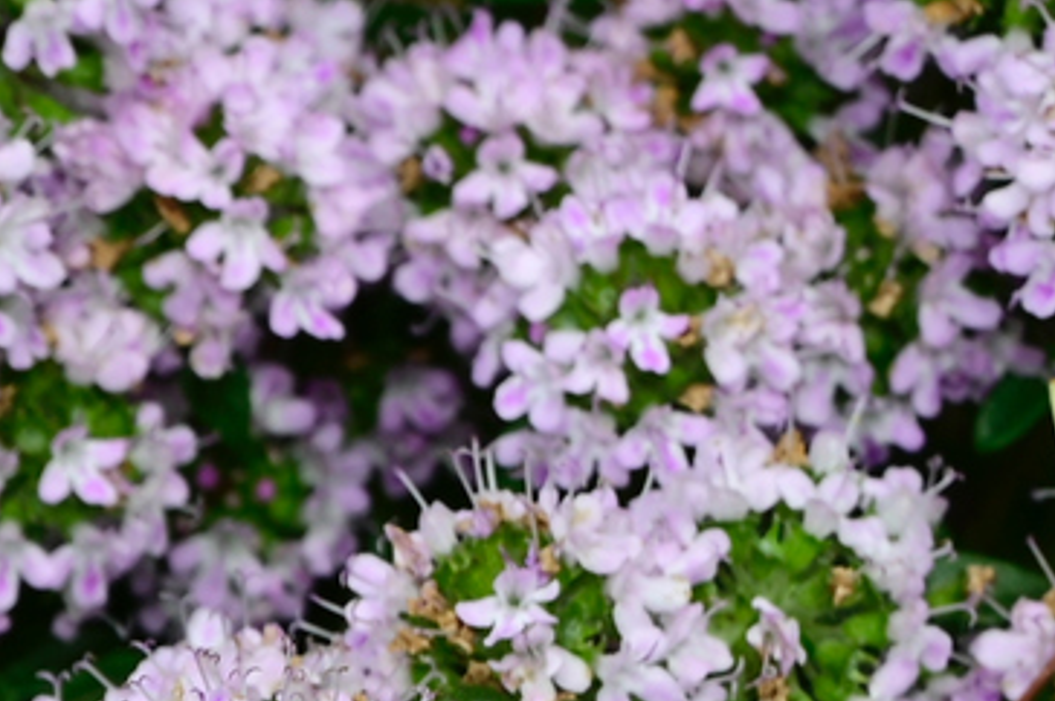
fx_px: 11946
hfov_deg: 5.0
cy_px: 881
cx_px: -496
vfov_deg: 3.4
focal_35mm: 408
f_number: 10
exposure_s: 1/100
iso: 100
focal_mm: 70
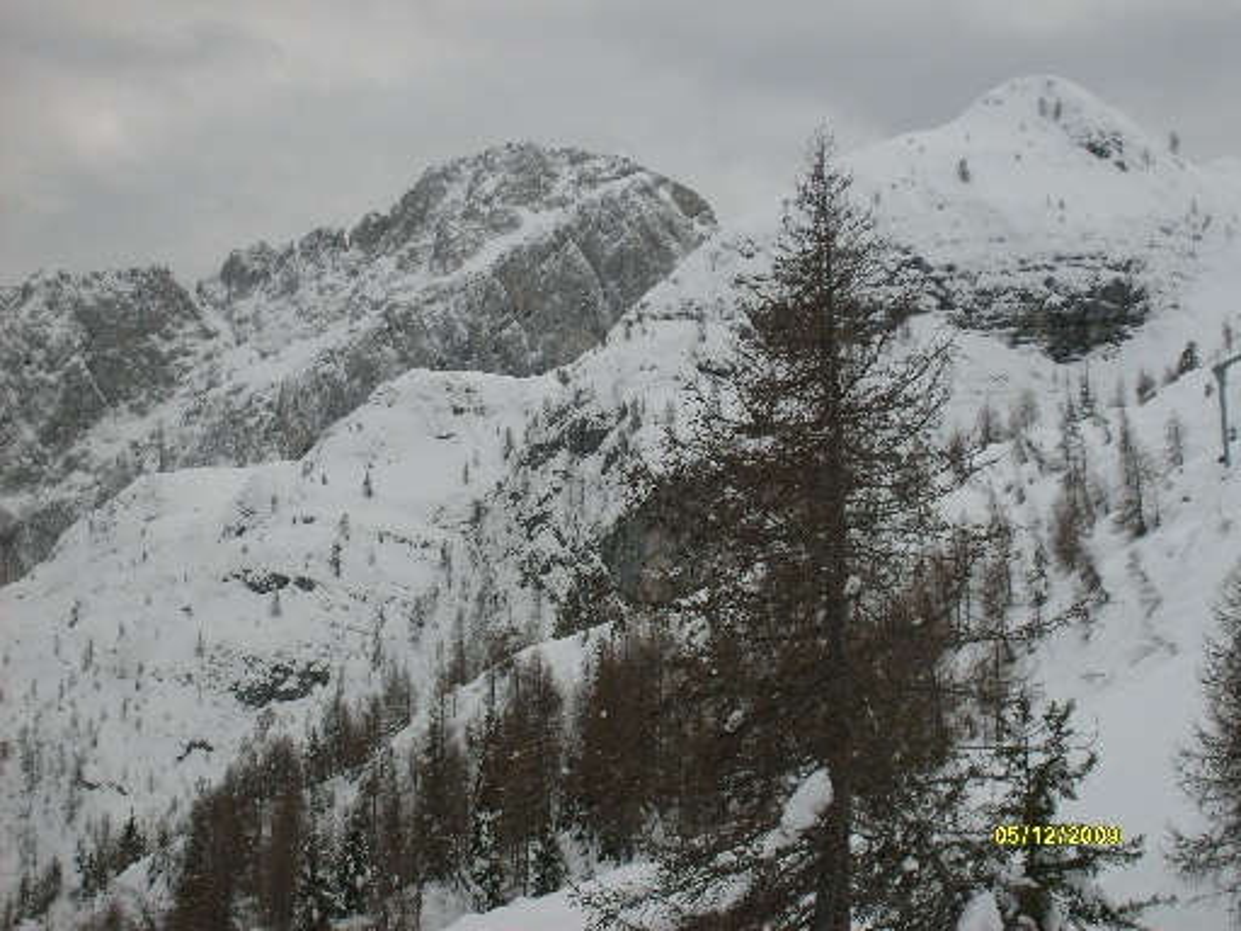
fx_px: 2581
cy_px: 466
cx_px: 620
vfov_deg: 20.4
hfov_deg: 27.0
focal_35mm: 72
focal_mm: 12
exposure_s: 1/350
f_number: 3.9
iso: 80
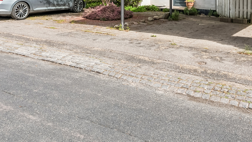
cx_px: 124
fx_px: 294
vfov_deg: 24.8
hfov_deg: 46.4
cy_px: -23
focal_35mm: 44
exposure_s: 1/125
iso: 180
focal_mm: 21
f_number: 13
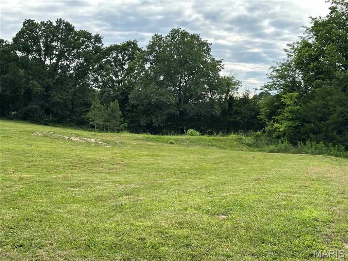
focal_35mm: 48
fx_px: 483
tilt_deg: +0.3
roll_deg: -1.4
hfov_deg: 39.7
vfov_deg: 30.3
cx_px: 174
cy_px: 130
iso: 64
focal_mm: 6.86
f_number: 1.78
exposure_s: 1/1376
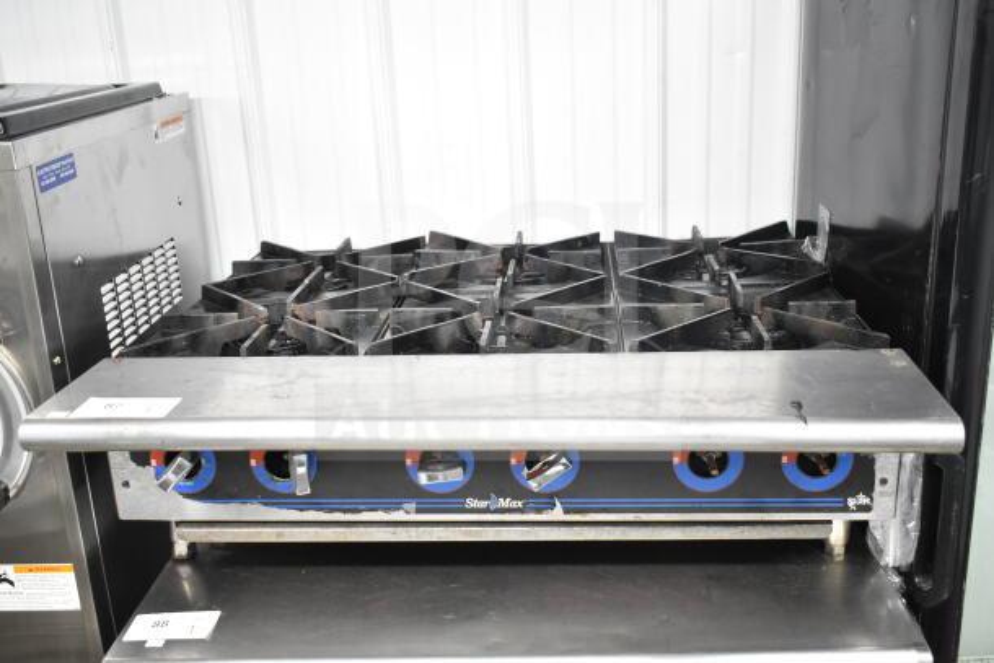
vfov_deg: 36.9
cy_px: 332
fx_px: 994
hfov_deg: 53.1
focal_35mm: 36
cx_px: 497
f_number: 4
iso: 1600
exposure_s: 1/50
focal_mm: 24
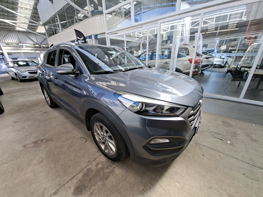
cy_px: 98
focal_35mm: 13
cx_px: 132
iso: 40
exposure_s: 1/155
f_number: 2.2
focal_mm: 1.74
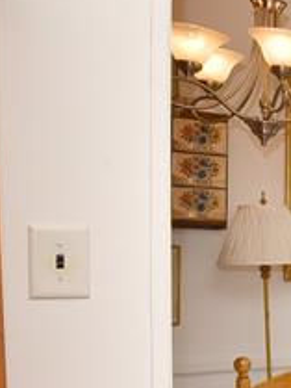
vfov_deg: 24.1
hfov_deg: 11.1
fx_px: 896
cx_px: 886
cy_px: 294
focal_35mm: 80
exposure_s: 1/60
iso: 800
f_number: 11
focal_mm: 17
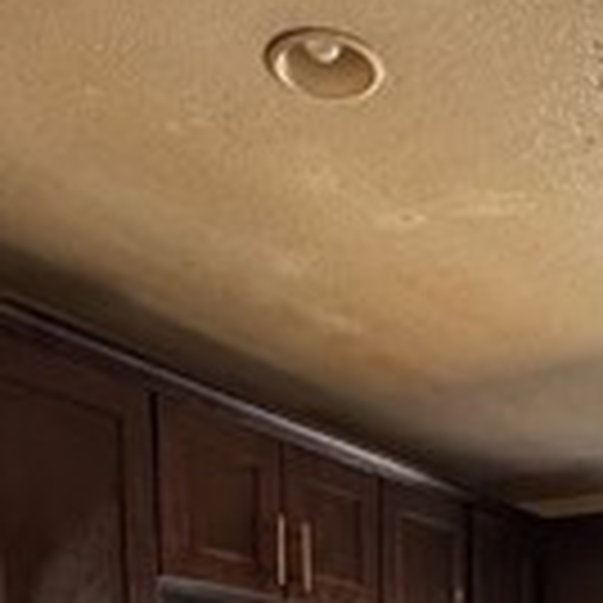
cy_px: 981
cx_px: 540
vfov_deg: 22.1
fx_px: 1163
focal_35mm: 59
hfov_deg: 28.0
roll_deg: -0.2
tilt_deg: -9.8
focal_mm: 2.22
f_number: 2.2
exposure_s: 1/60
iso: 1000
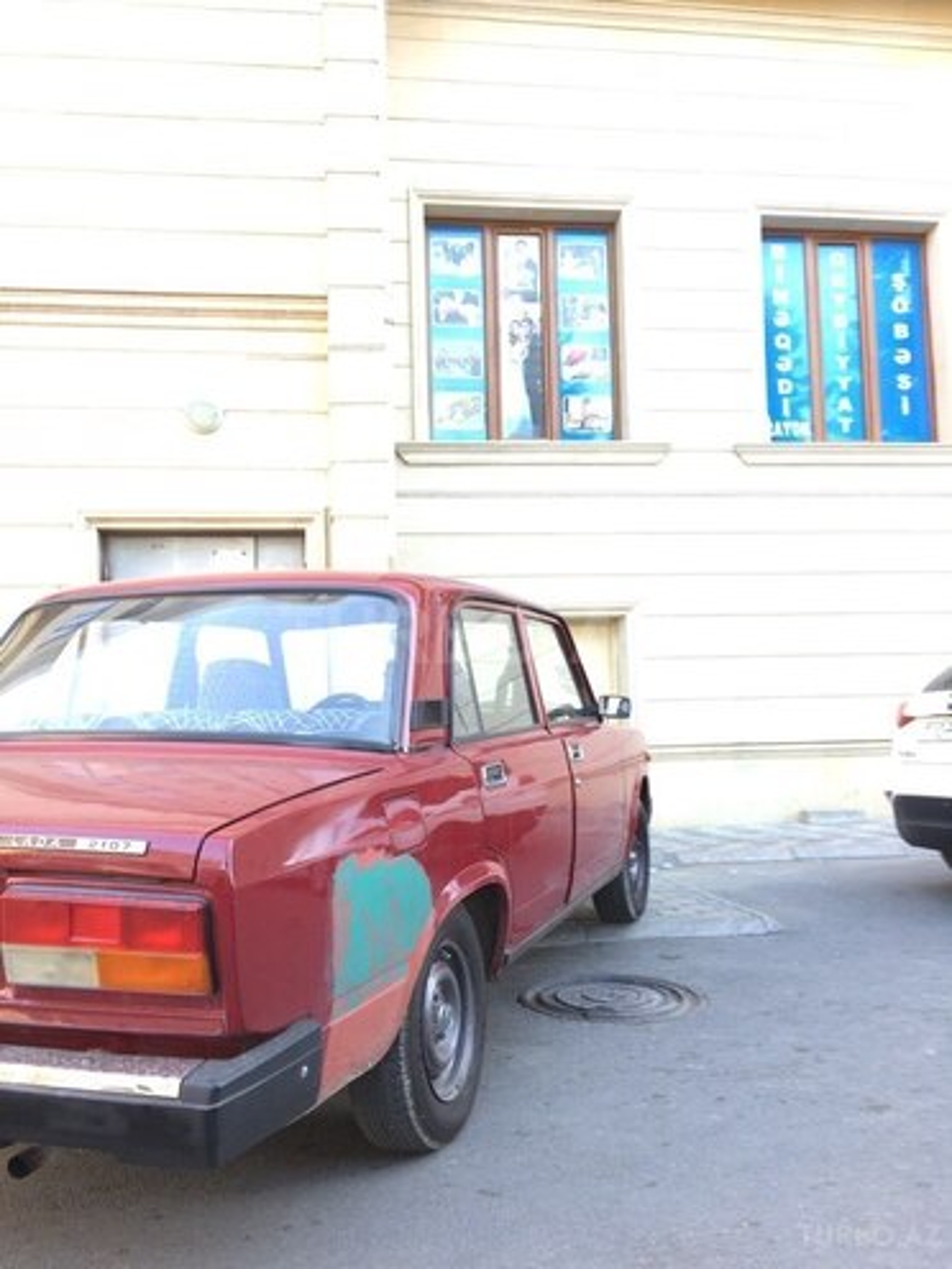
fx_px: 1063
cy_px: 634
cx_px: 476
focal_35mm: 29
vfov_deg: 61.7
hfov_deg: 48.2
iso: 32
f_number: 2.2
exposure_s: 1/33
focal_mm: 4.15
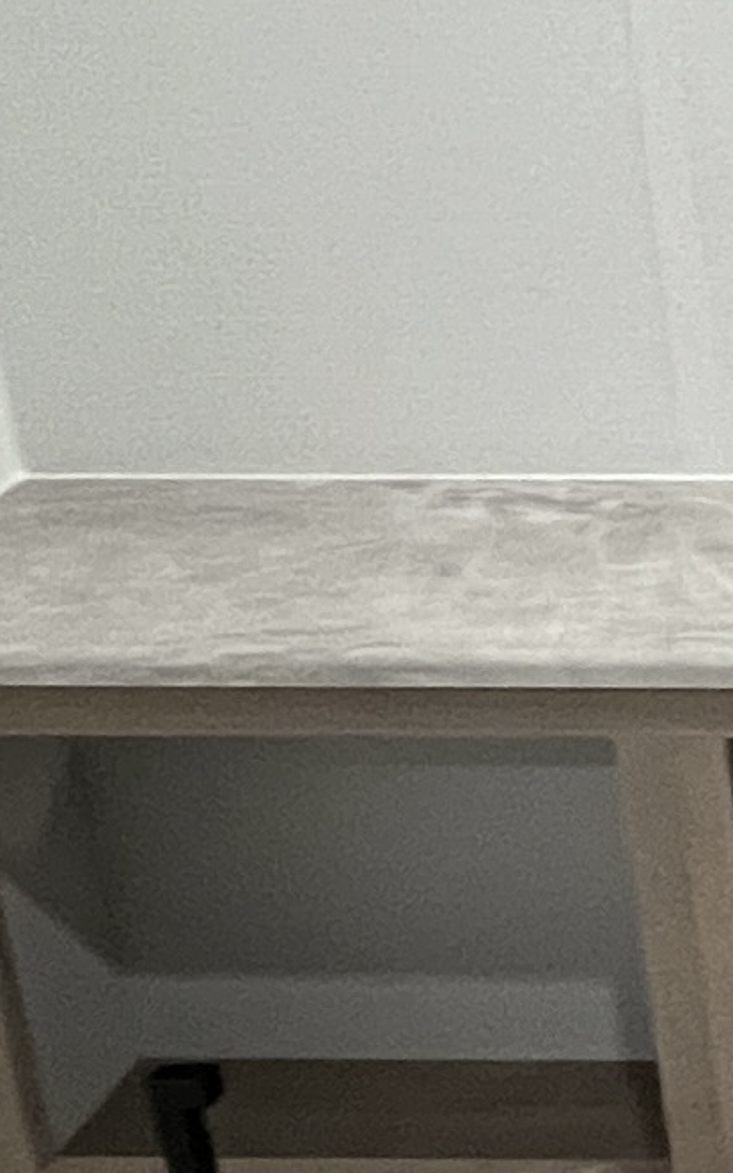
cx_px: 1654
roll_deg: +1.3
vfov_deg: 24.5
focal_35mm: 84
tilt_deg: -18.9
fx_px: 2685
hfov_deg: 12.7
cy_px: 364
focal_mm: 1.57
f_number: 1.8
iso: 500
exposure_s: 1/60
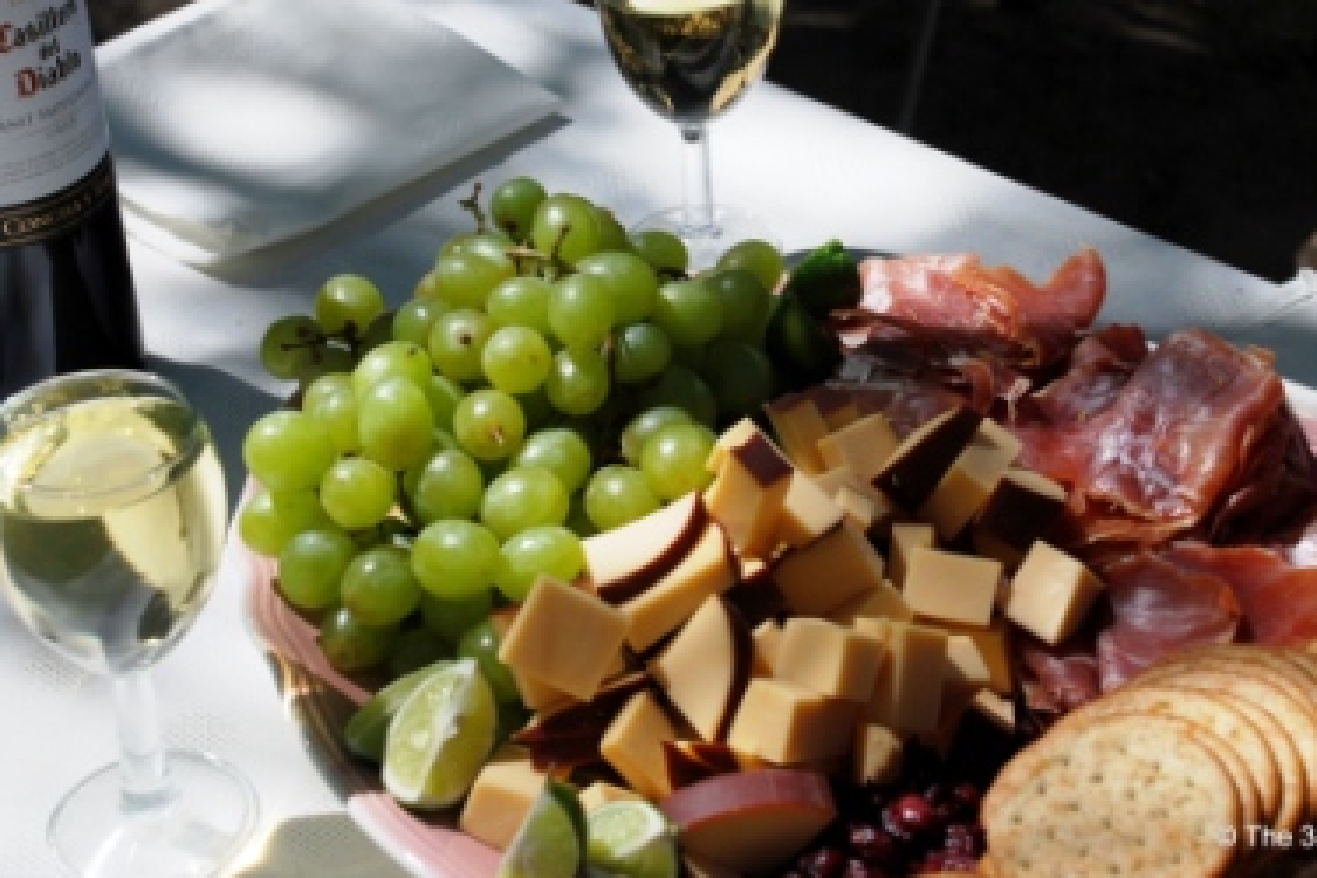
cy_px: 358
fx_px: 2890
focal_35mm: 79
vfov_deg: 17.3
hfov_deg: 25.7
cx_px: 671
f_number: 8
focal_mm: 44
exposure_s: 1/160
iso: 100
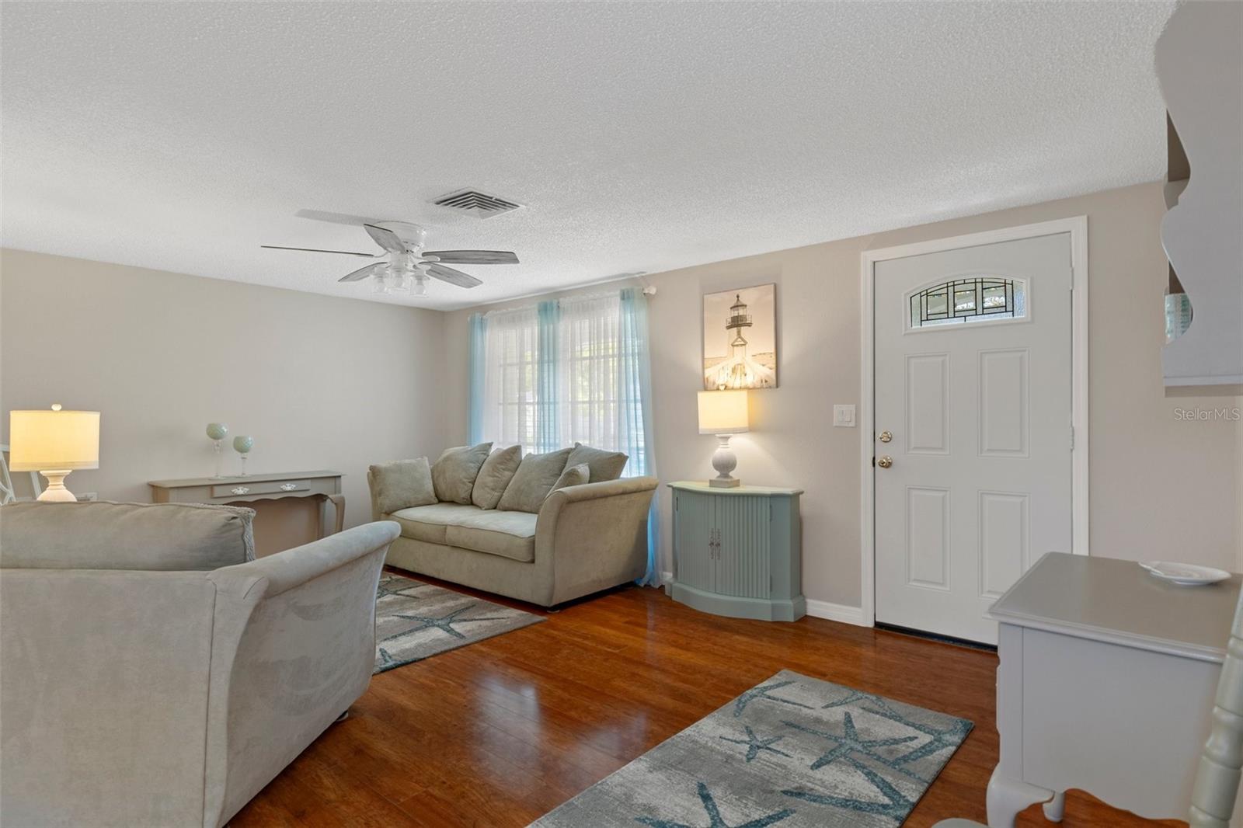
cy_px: 414
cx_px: 622
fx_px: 621
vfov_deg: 67.4
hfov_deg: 90.0
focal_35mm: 18
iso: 320
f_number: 8
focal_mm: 12
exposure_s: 1
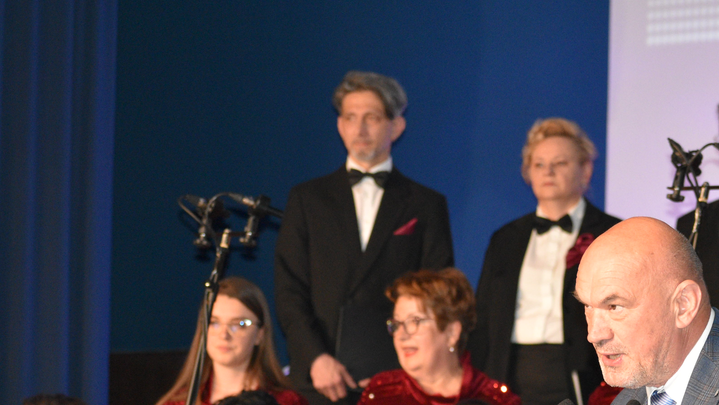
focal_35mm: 267
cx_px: 509
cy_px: 443
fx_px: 5091
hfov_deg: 8.1
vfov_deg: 4.5
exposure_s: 1/60
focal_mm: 90
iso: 1800
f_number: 4.8
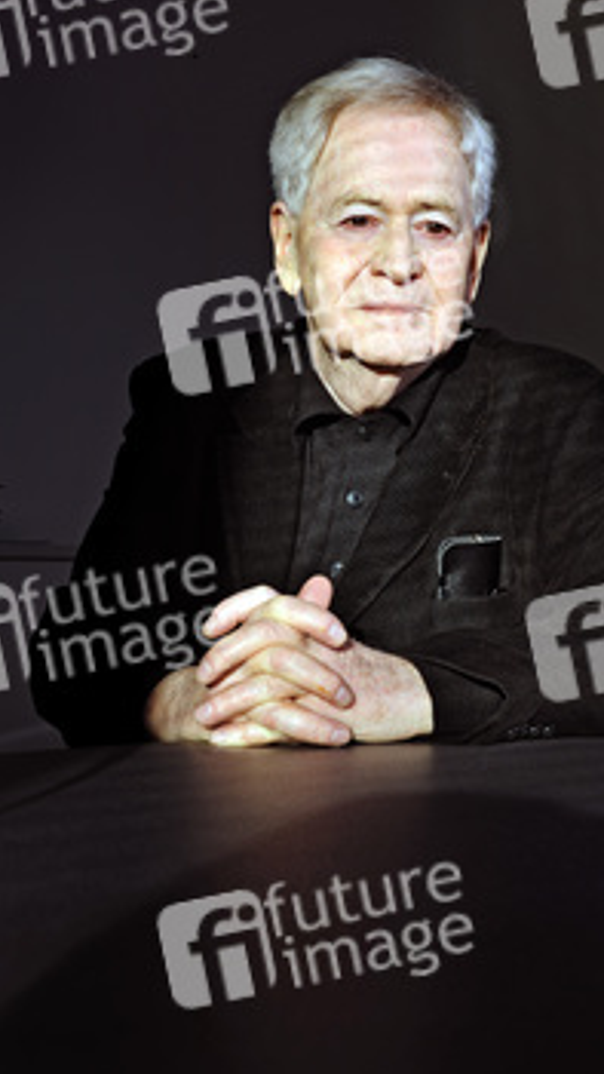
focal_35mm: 67
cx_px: 405
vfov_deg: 31.4
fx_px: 1907
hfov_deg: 18.0
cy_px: 476
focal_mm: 56
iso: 400
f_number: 10
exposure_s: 1/200
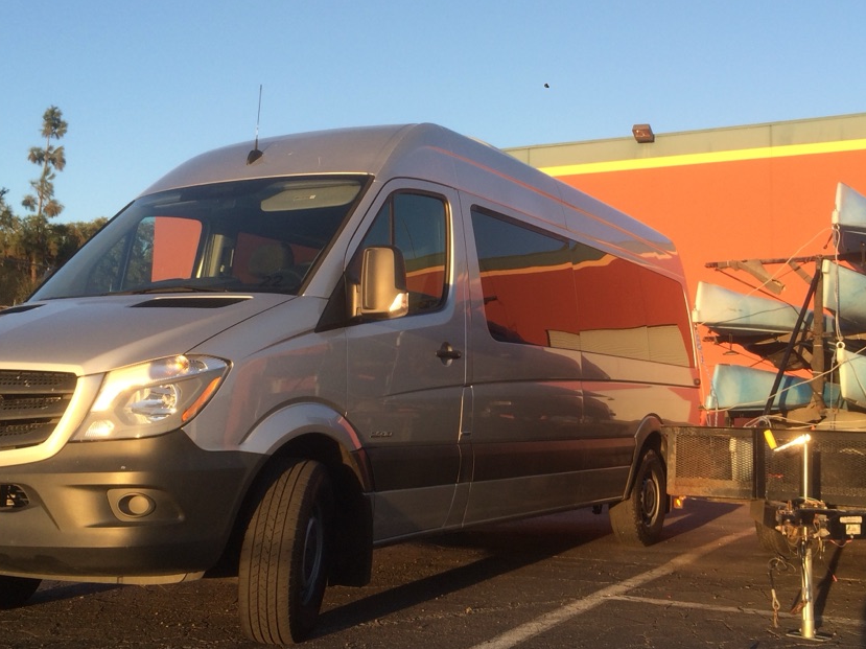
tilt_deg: +6.1
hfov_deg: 44.6
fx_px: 1050
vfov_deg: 34.3
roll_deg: +0.1
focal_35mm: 42
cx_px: 517
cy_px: 285
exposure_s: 1/513
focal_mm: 4.15
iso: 32
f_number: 2.2
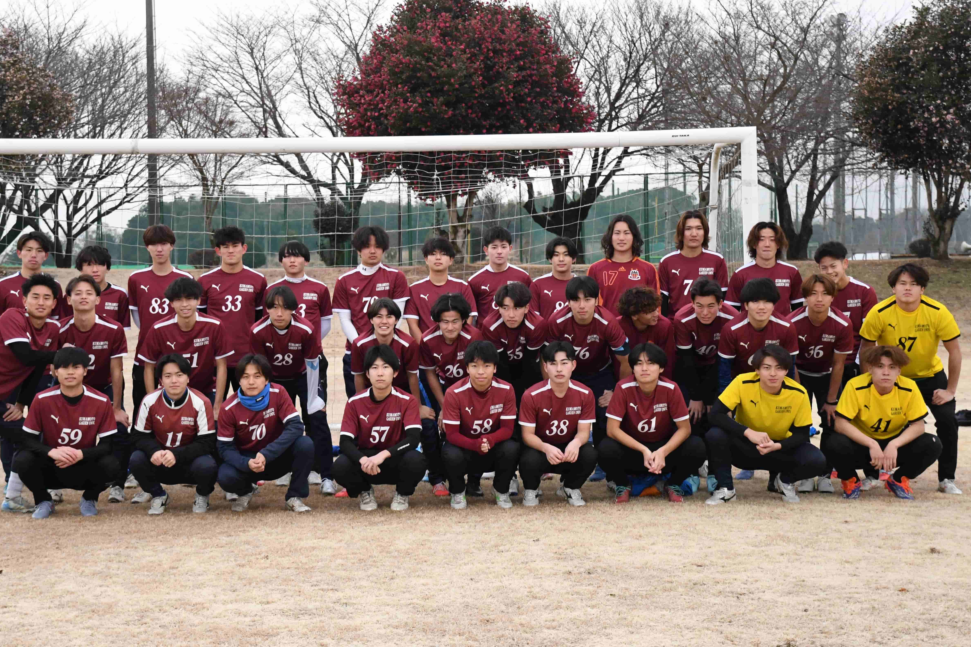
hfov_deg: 30.1
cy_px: 320
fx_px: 1807
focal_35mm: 67
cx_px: 439
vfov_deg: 20.3
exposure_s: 1/4000
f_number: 3.3
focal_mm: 38
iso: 2200
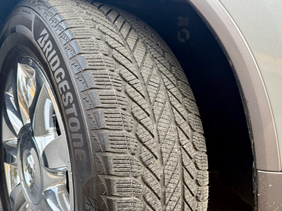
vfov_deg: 40.0
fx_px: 285
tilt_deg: -15.3
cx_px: 159
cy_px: 148
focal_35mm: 35
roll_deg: -2.2
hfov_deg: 52.5
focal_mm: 6.76
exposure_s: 1/297
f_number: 1.78
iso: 100
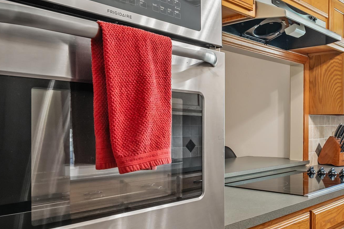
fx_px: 382
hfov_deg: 46.4
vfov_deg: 33.3
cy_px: 134
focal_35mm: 40
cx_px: 265
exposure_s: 1/5
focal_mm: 21
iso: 800
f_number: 8
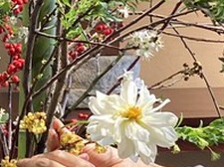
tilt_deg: -6.2
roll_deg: +1.8
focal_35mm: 169
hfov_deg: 11.4
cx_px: -63
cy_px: 34
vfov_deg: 8.7
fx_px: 1092
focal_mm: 4.25
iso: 125
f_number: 1.8
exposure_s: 1/50
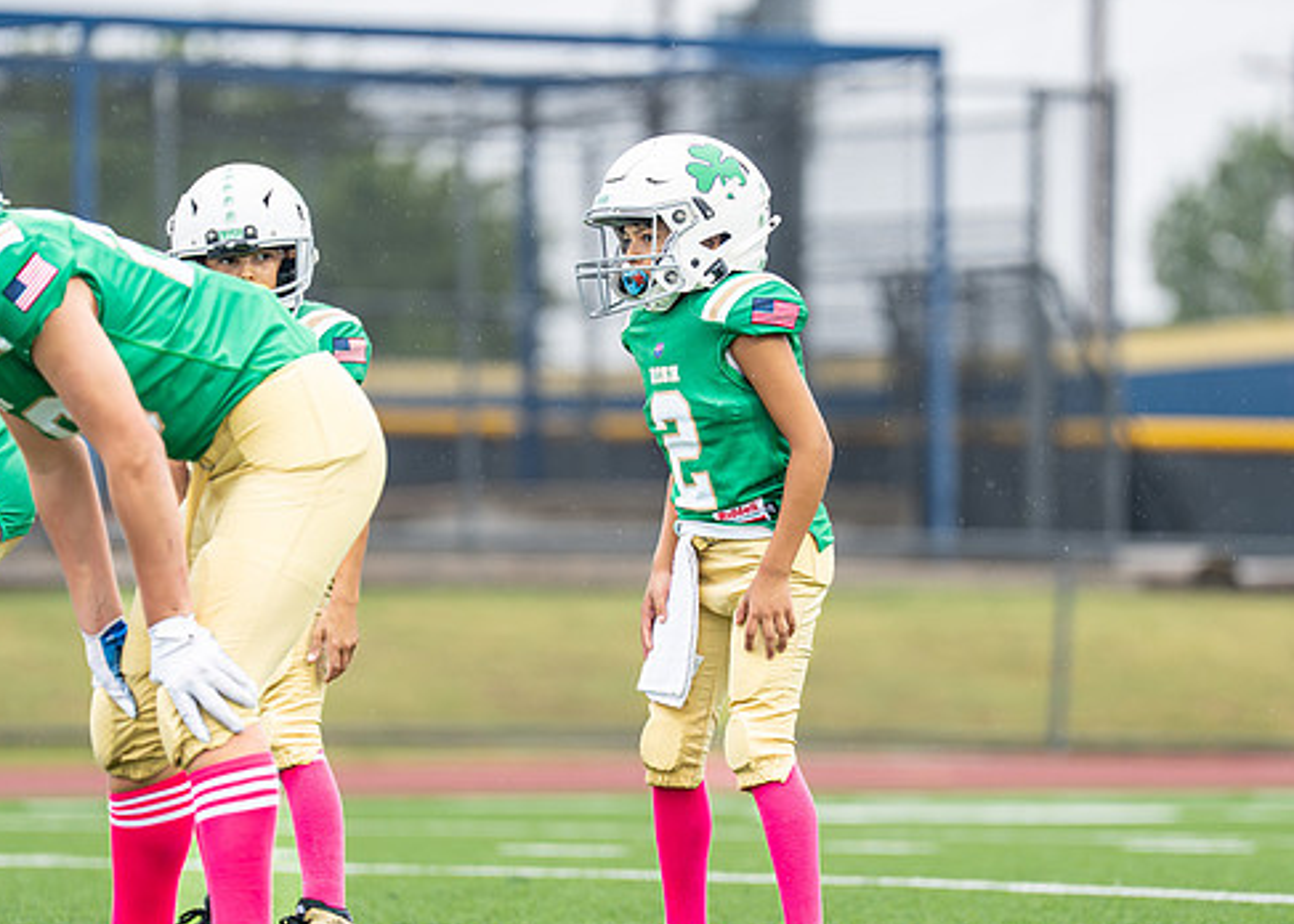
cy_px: 495
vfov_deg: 3.8
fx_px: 13857
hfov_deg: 5.3
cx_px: 680
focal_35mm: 377
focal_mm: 200
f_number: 2.8
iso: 500
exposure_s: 1/1000
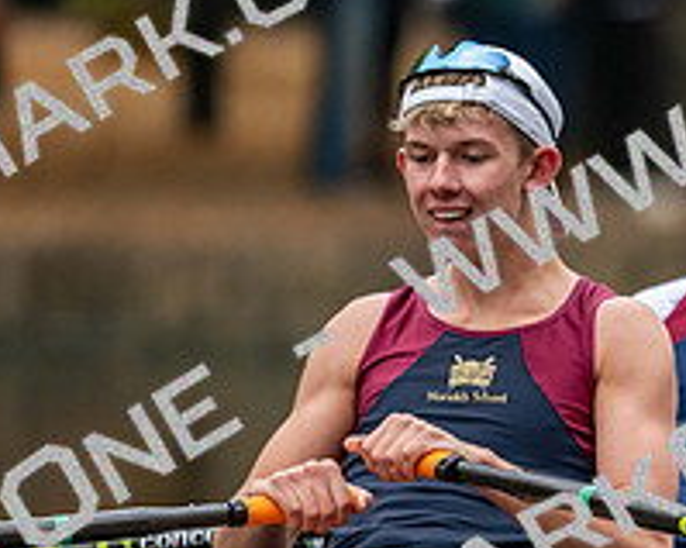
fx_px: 22241
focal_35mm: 1096
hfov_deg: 1.8
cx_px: 817
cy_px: 326
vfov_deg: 1.4
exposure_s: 1/2500
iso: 2000
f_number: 4.5
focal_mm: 400
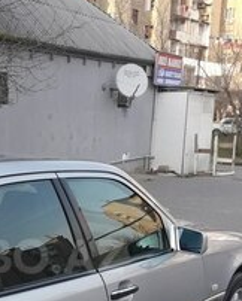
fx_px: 599
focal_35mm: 67
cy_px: 256
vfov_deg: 27.5
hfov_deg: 22.1
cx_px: 9
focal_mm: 3.7
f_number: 1.9
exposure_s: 1/222
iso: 40
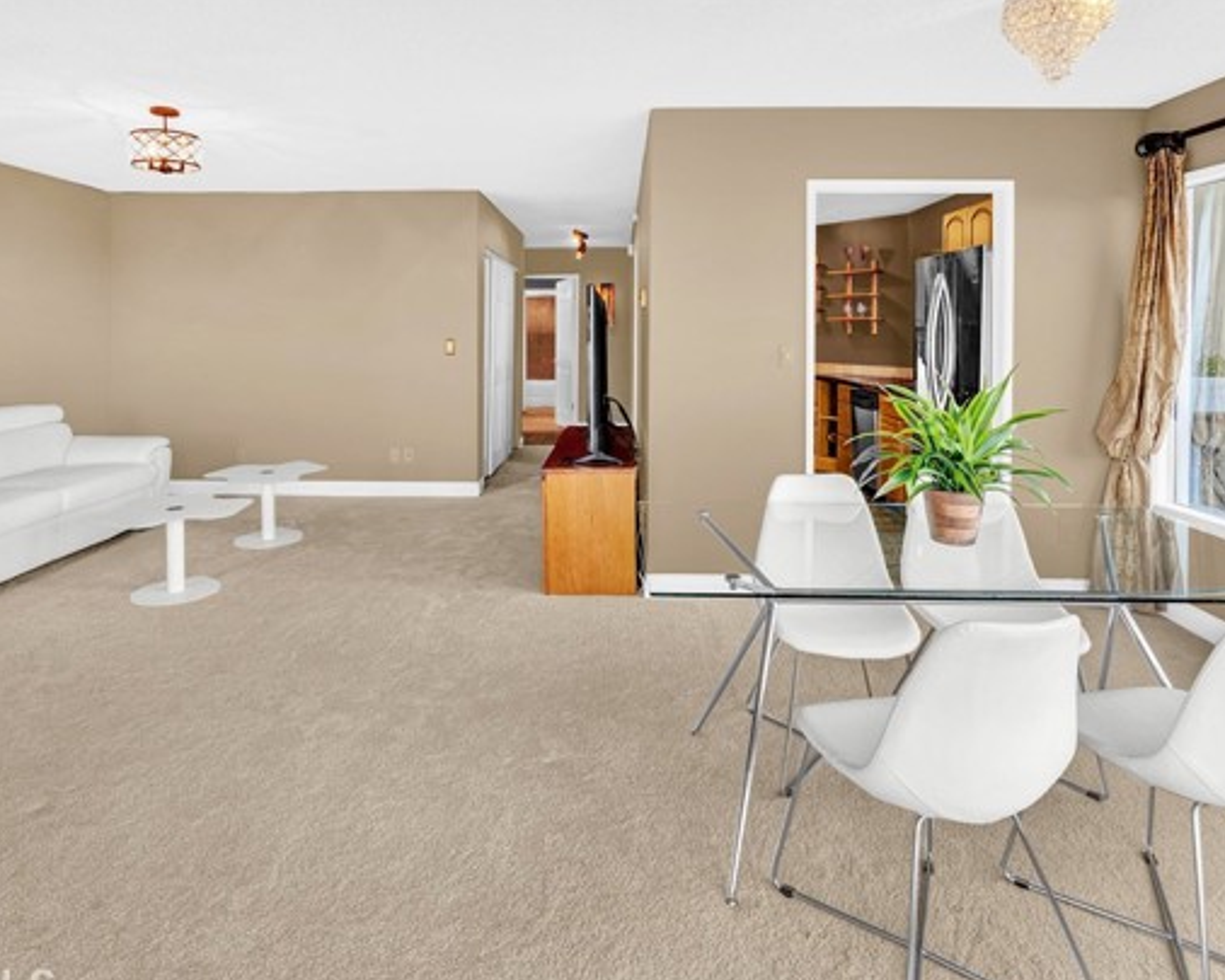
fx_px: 689
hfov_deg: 83.1
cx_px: 557
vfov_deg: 70.8
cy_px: 509
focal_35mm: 19
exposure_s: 1/3.33
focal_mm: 16
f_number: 10
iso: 100
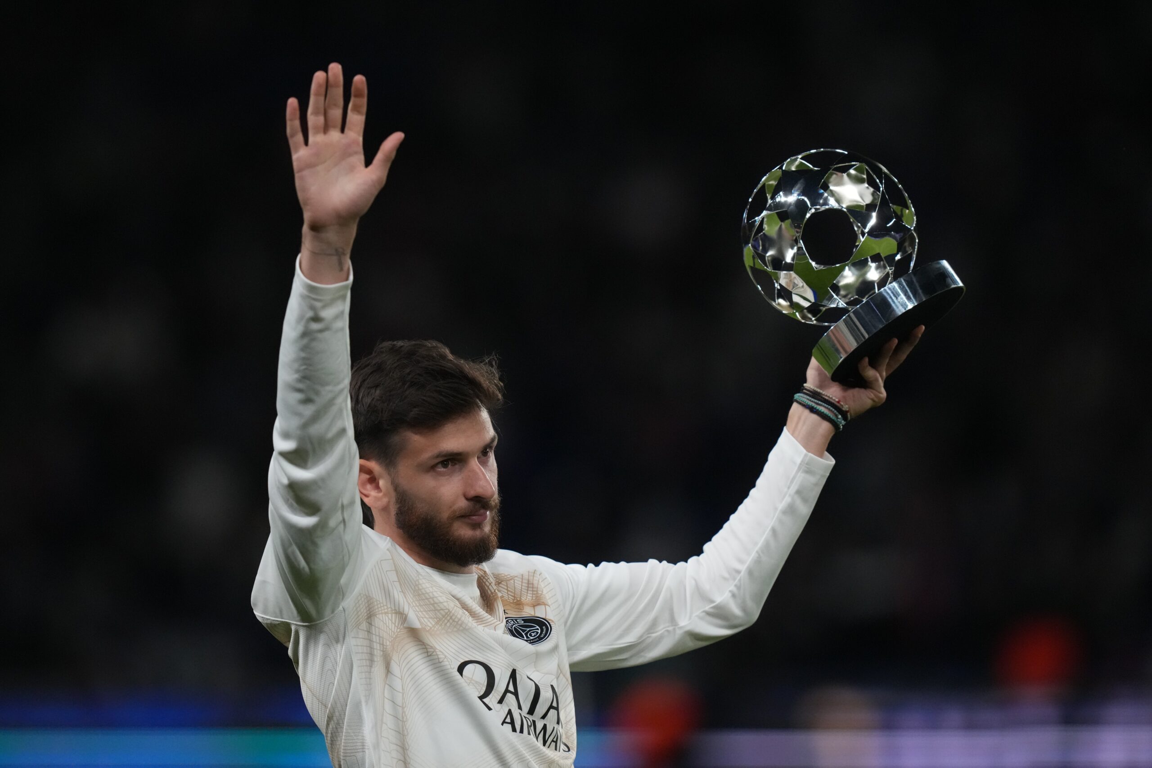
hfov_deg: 5.2
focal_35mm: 400
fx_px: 12800
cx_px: 576
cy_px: 384
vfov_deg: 3.4
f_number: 3.5
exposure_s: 1/5000
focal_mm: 400
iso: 6400
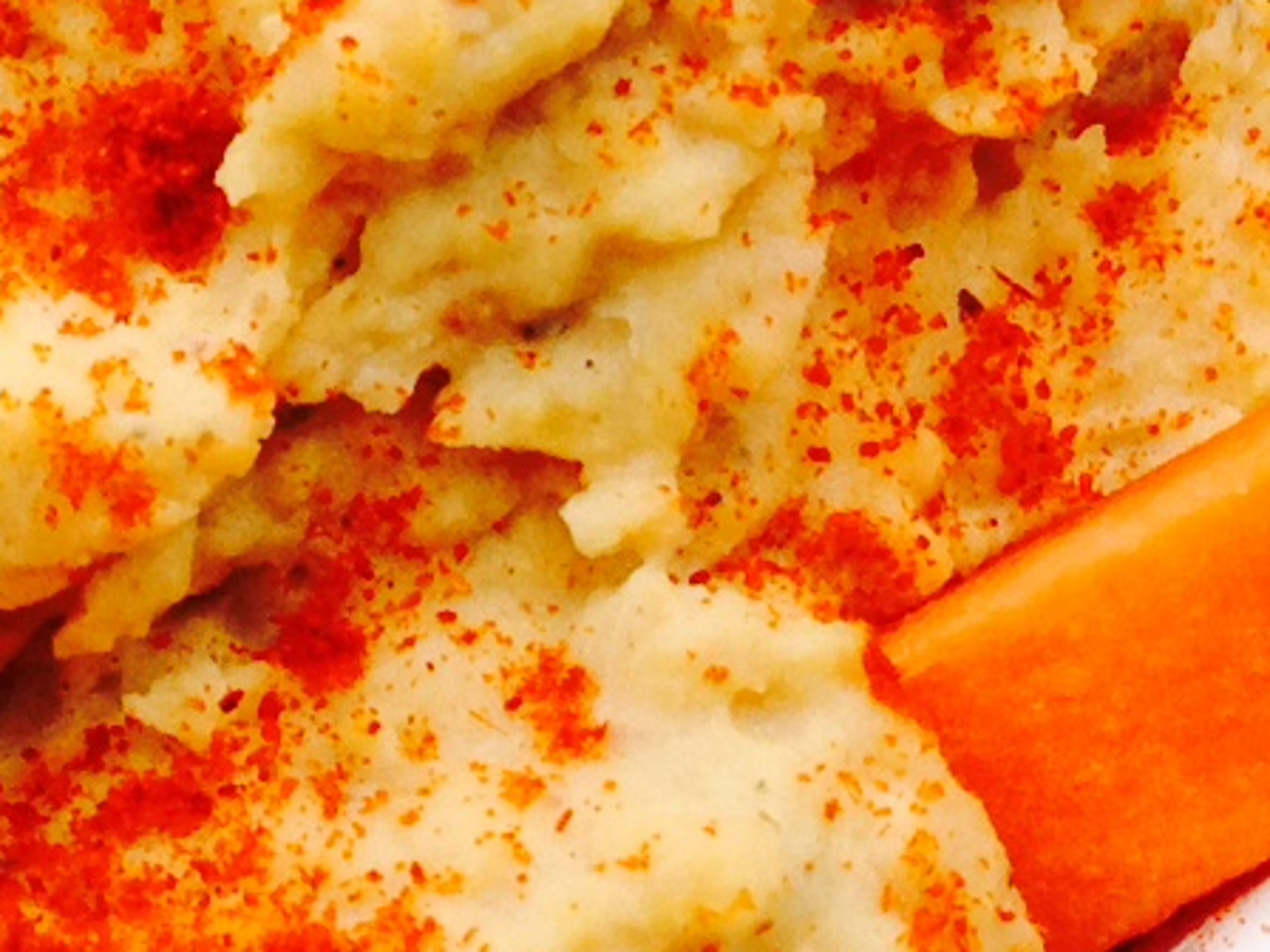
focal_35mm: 151
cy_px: 805
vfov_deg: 9.8
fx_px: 5540
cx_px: -88
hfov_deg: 12.9
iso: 80
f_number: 2.4
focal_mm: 4.12
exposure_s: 1/120
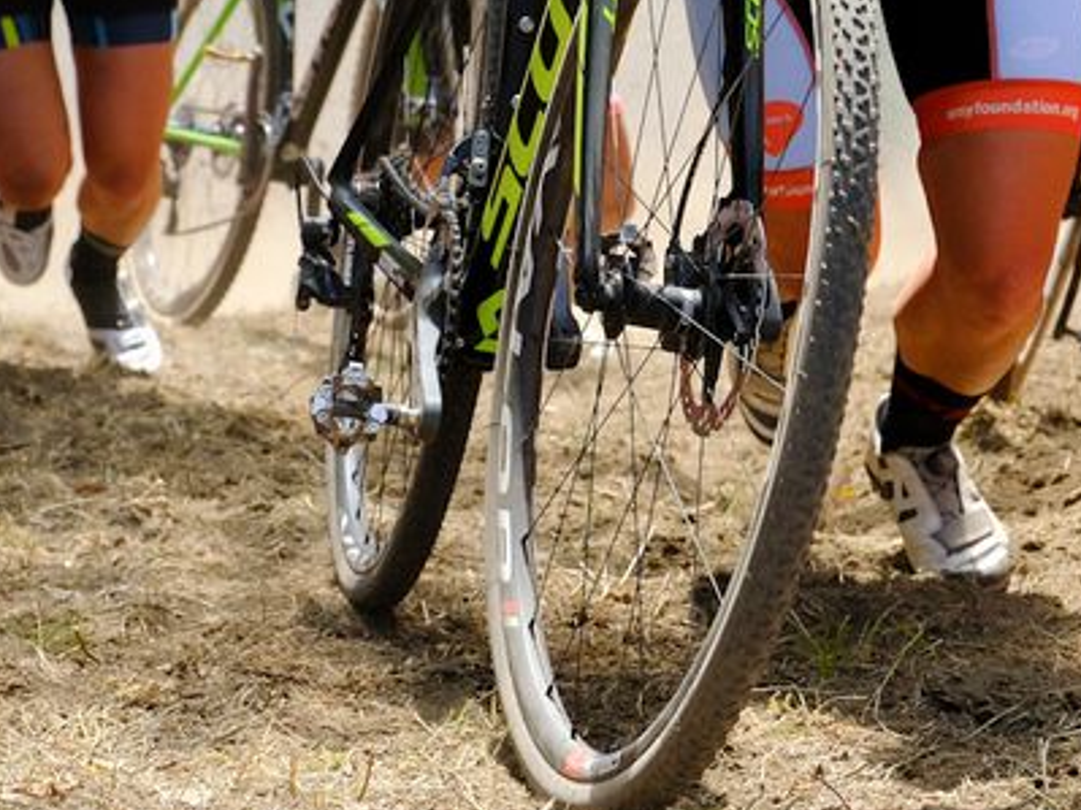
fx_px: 4776
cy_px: 0
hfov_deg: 12.9
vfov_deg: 9.6
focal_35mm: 153
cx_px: 637
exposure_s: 1/1000
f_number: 5.6
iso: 1000
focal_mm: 41.4
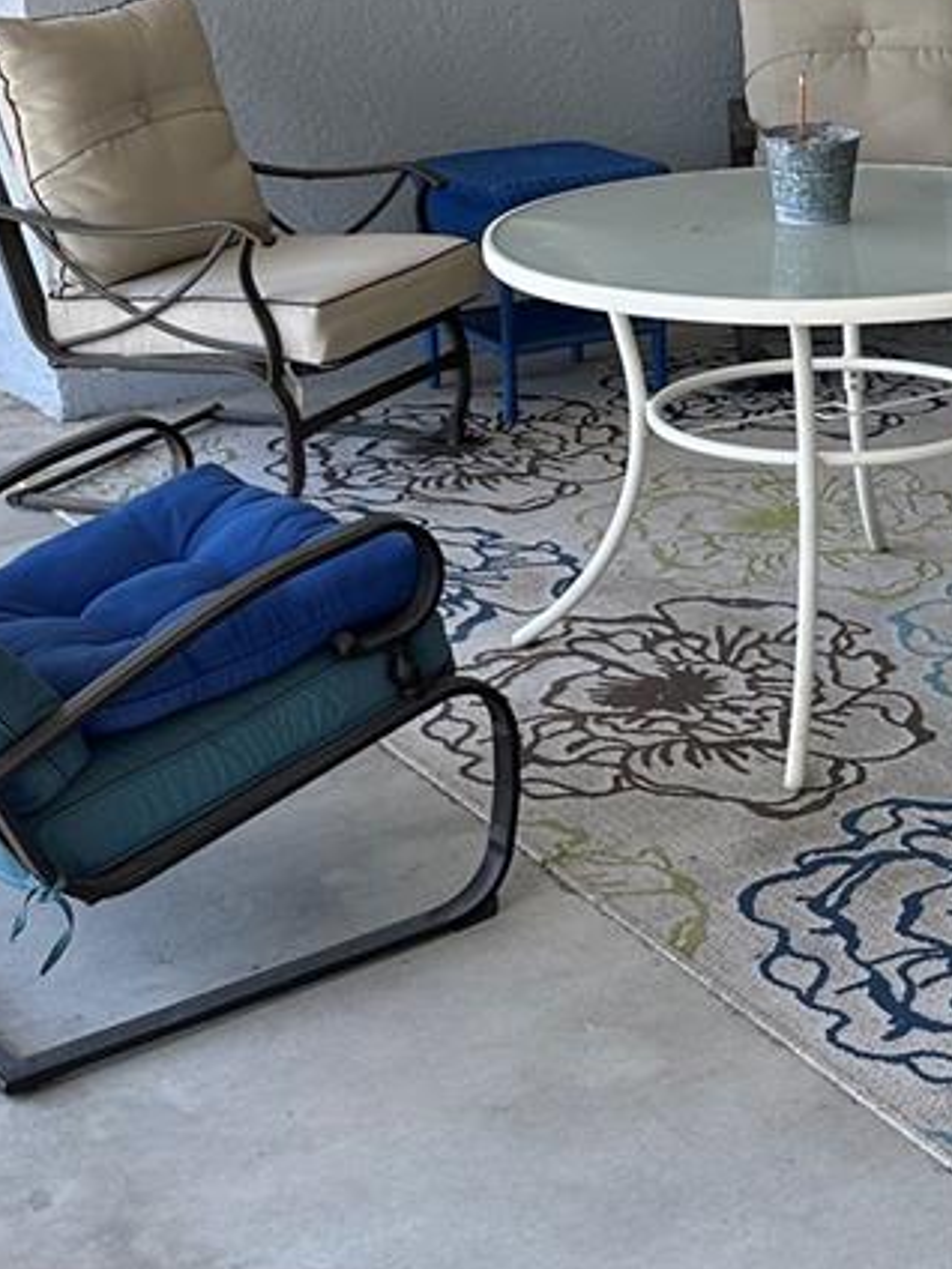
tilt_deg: -11.5
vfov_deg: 27.9
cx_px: 805
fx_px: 2493
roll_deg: -0.5
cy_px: 221
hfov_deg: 21.3
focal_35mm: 68
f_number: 1.78
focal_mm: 6.86
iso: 80
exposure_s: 1/393
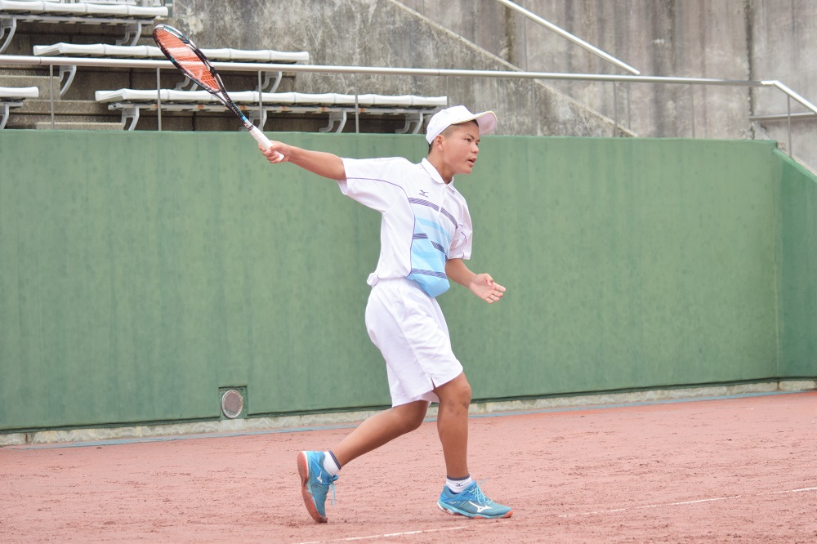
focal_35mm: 117
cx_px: 408
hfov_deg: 17.5
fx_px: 2654
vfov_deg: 11.7
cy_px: 272
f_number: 4.5
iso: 400
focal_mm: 78
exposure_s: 1/1600
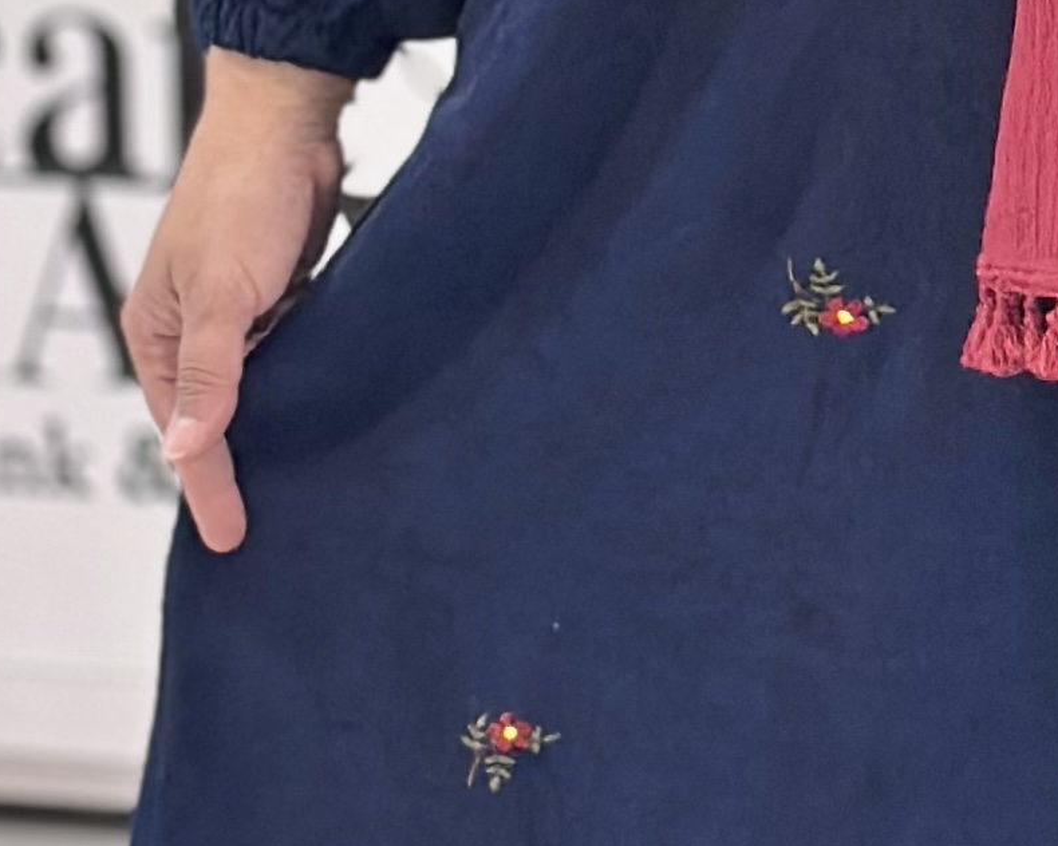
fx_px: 6294
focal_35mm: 201
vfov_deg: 7.6
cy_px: -393
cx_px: 1600
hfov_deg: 9.3
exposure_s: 1/100
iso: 200
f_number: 1.78
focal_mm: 6.86
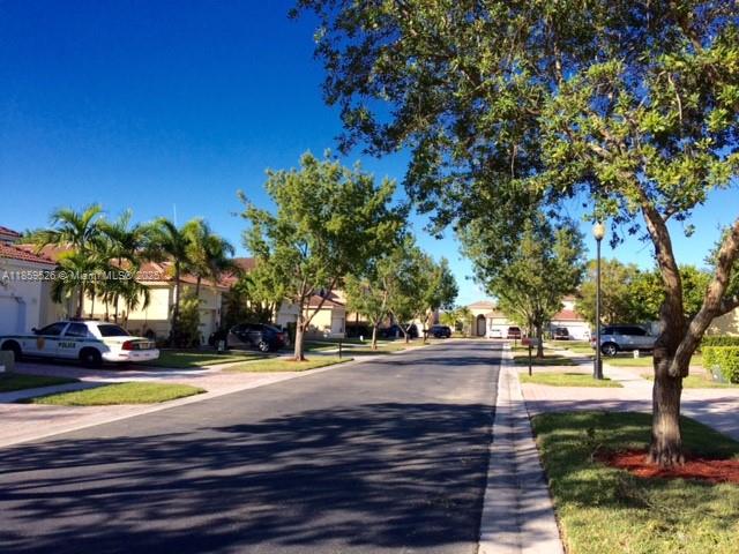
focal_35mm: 29
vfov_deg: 48.2
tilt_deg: +4.4
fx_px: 619
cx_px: 370
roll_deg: -0.8
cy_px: 277
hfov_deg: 61.7
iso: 32
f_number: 2.2
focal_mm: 4.15
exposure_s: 1/1520
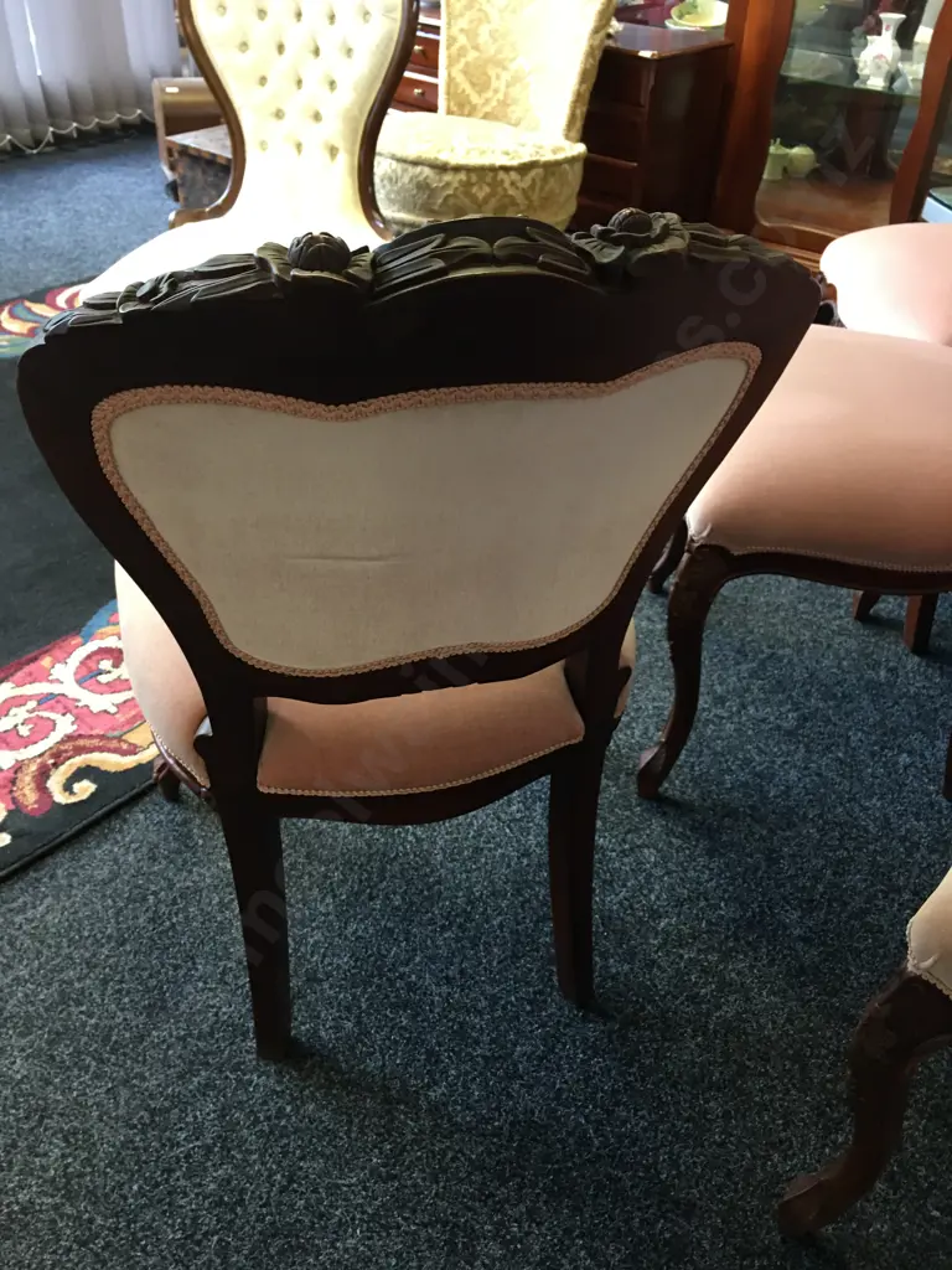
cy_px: 635
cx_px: 476
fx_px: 1063
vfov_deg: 61.7
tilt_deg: -36.8
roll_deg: -3.1
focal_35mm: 29
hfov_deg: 48.2
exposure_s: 1/17
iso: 80
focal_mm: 4.15
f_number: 2.2
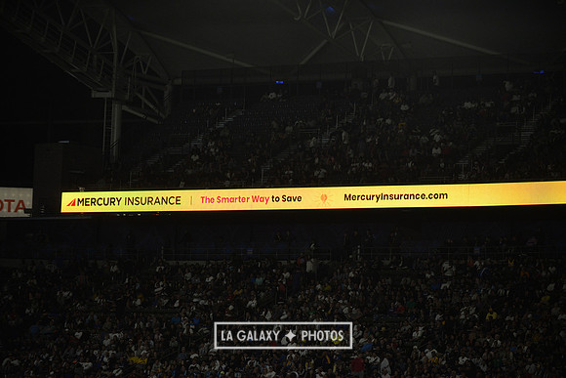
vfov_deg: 7.9
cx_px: 283
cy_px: 189
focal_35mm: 175
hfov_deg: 11.7
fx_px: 2752
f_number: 2.8
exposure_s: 1/3200
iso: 1600
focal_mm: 175
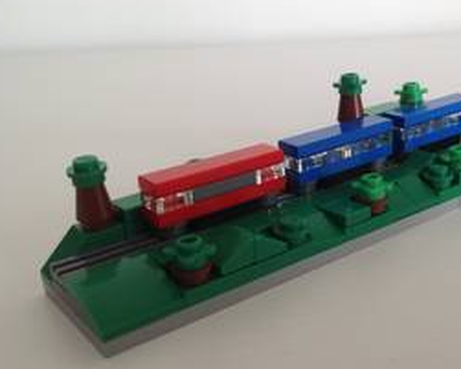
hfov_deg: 37.5
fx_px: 669
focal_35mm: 49
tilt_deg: -18.1
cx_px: 320
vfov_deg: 30.8
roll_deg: +0.5
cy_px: 164
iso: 64
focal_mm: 4.28
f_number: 2.4
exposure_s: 1/60
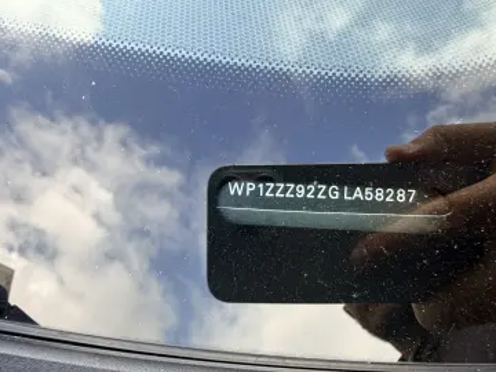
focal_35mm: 24
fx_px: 344
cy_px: 186
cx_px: 248
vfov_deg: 56.8
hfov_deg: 71.6
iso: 50
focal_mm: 2.22
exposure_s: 1/99
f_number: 2.2
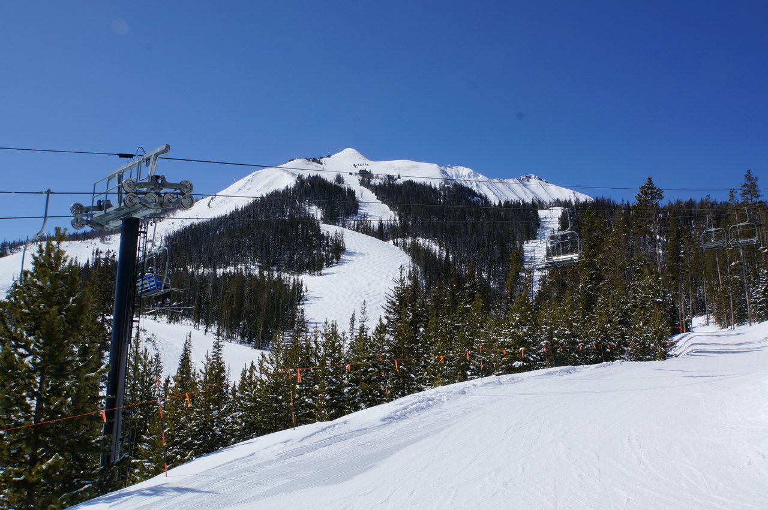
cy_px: 255
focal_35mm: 34
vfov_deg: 39.2
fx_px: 716
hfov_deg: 56.4
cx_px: 384
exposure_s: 1/125
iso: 100
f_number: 16
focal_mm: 22.4
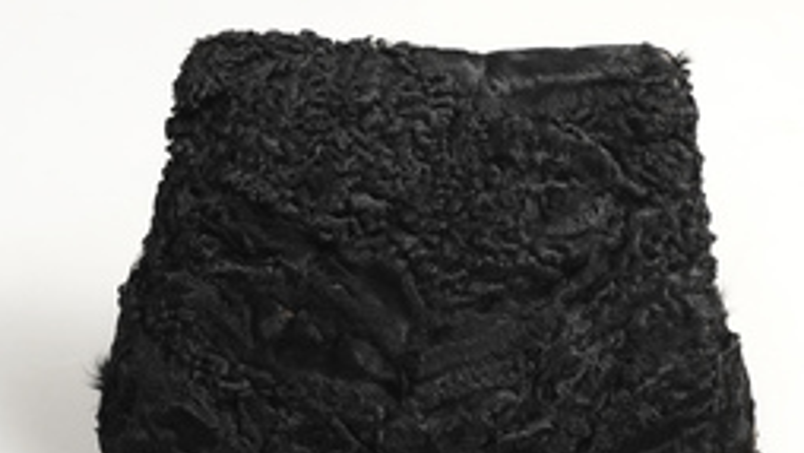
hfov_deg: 27.5
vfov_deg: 15.6
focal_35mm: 77
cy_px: 382
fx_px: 1642
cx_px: 407
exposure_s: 1/40
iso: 400
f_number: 5.6
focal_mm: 32
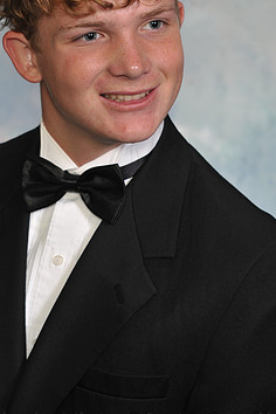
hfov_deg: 6.2
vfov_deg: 9.3
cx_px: 92
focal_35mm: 221
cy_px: 124
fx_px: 2541
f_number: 7.1
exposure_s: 1/125
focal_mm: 135
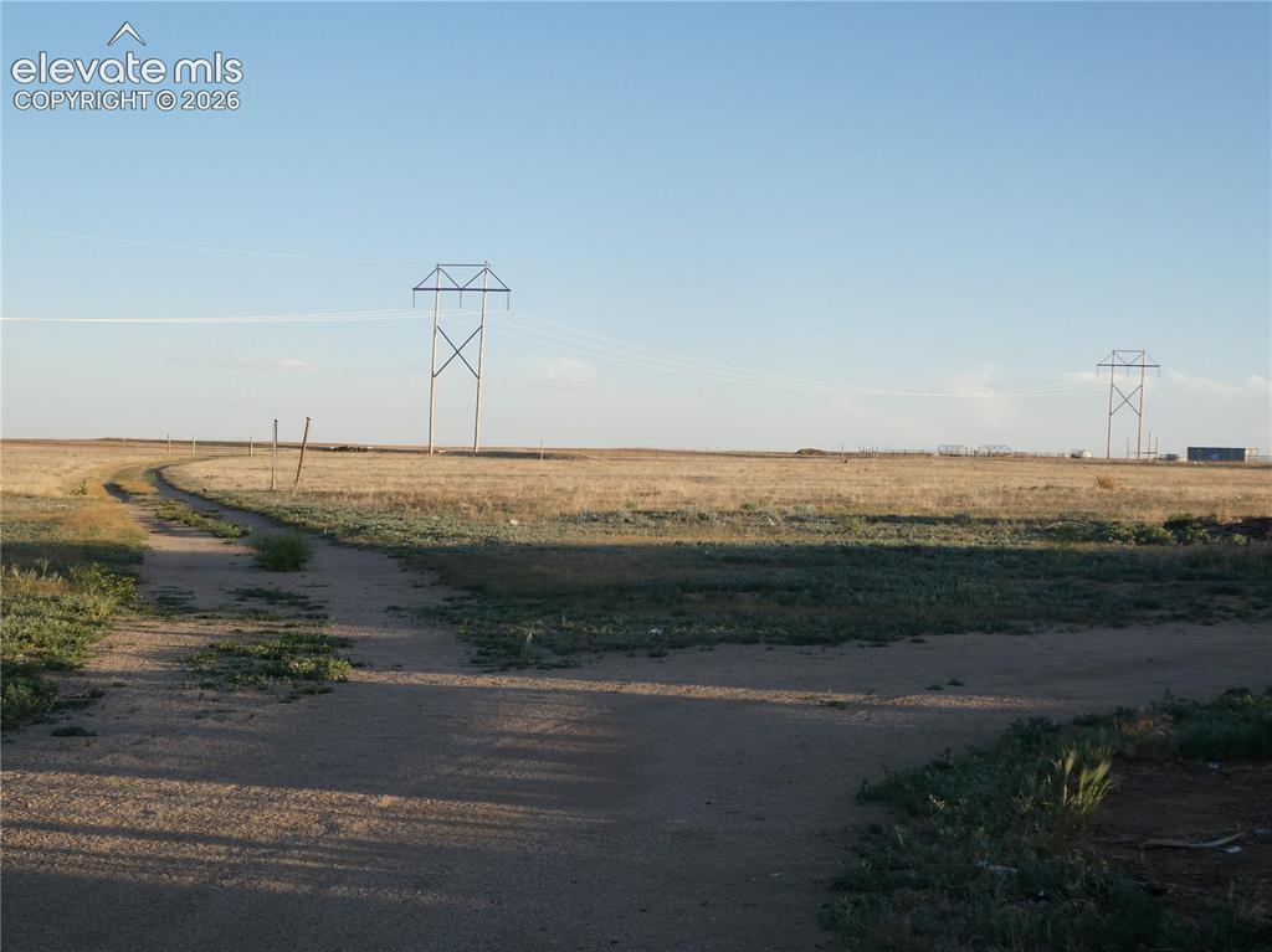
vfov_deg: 25.6
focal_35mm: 57
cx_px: 636
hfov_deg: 33.8
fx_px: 2094
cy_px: 476
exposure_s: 1/250
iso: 80
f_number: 4.2
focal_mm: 10.3
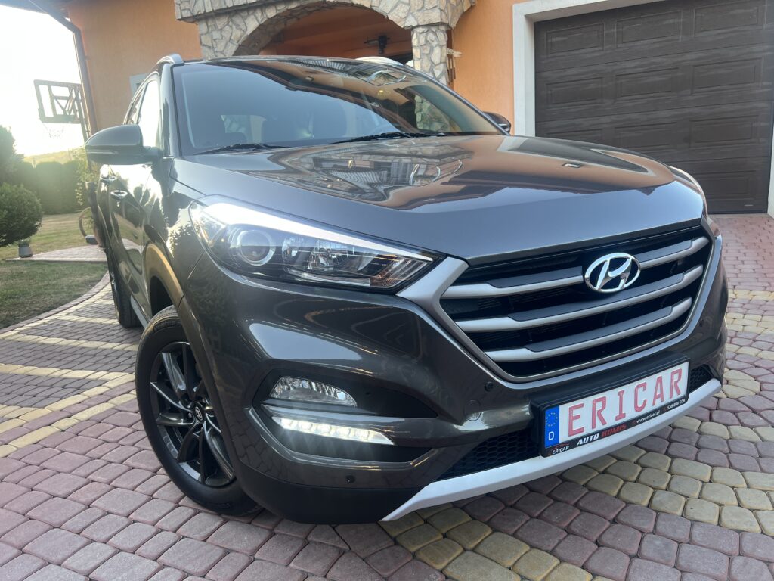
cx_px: 387
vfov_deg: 53.1
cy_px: 290
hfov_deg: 67.3
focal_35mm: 26
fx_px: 581
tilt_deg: -12.0
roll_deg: +4.0
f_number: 1.5
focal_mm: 5.7
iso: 64
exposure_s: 1/157
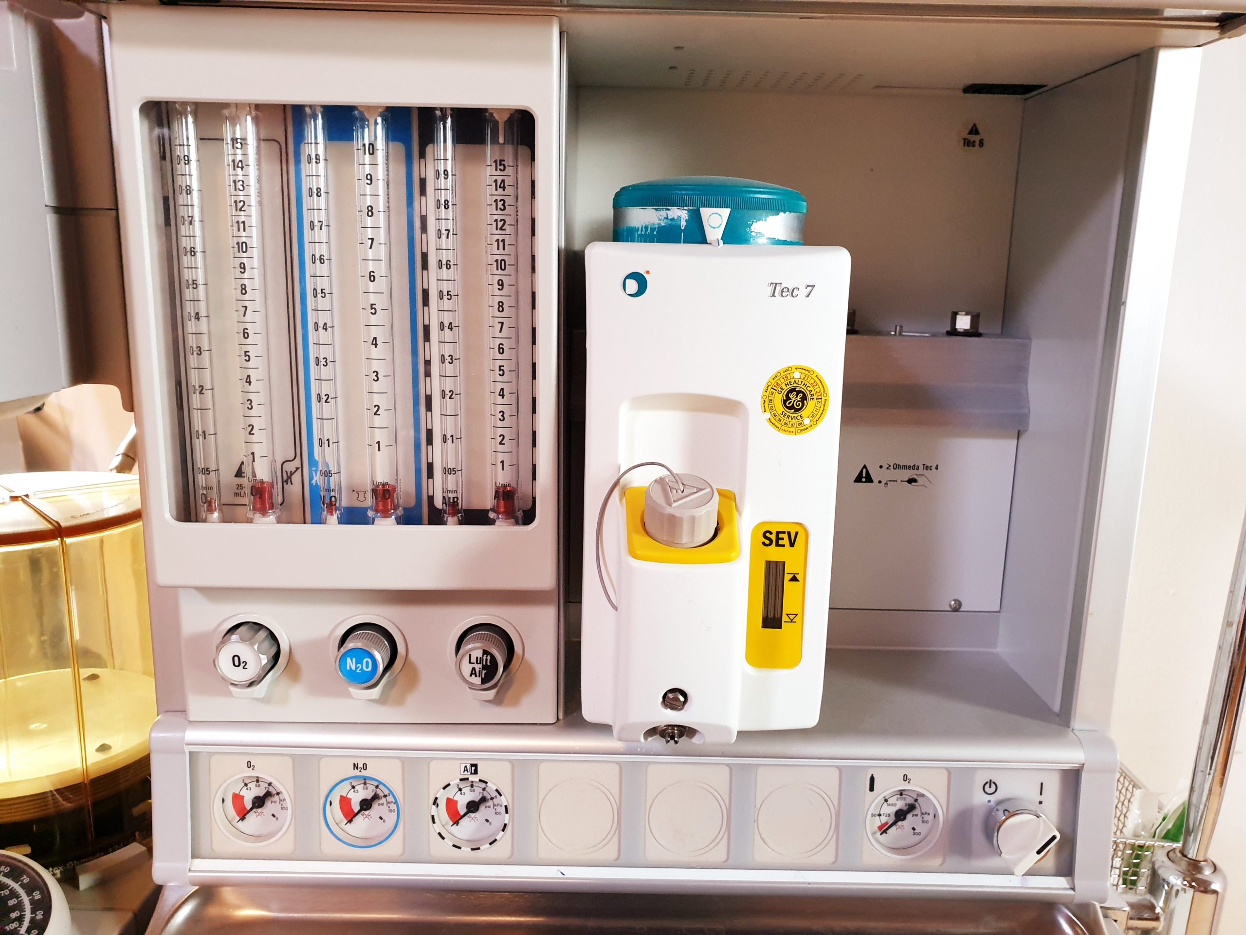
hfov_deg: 67.3
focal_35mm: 26
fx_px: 936
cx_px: 623
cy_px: 468
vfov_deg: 53.1
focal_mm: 4.3
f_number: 2.4
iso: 320
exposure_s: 1/50
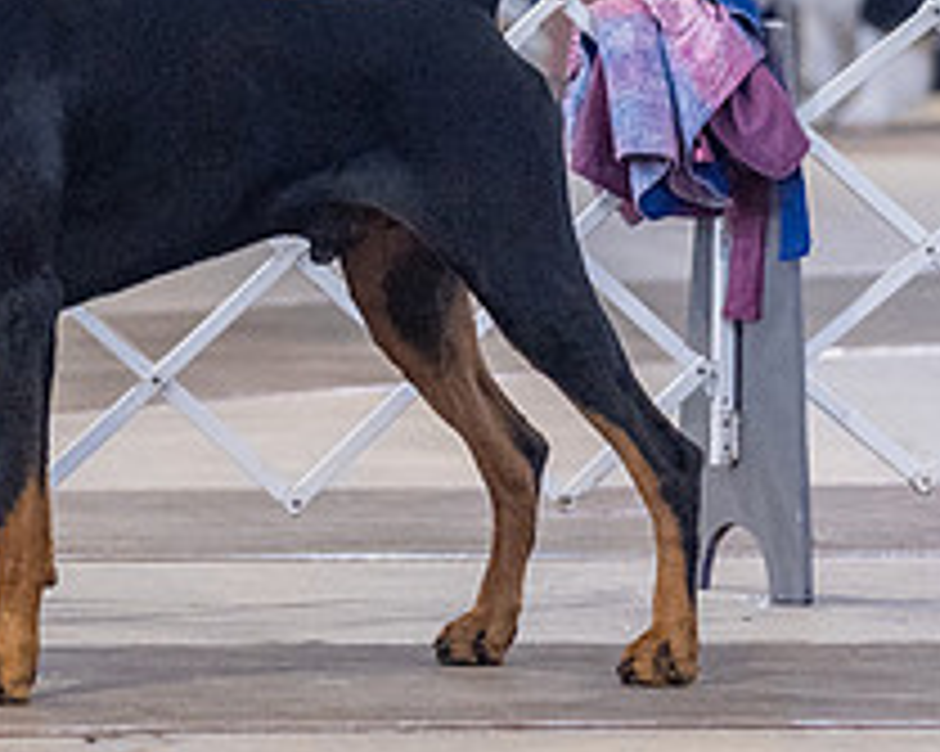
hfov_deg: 4.6
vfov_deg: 3.7
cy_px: -194
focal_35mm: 419
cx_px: -20
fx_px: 11651
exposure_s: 1/320
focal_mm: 138
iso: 6400
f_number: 3.5
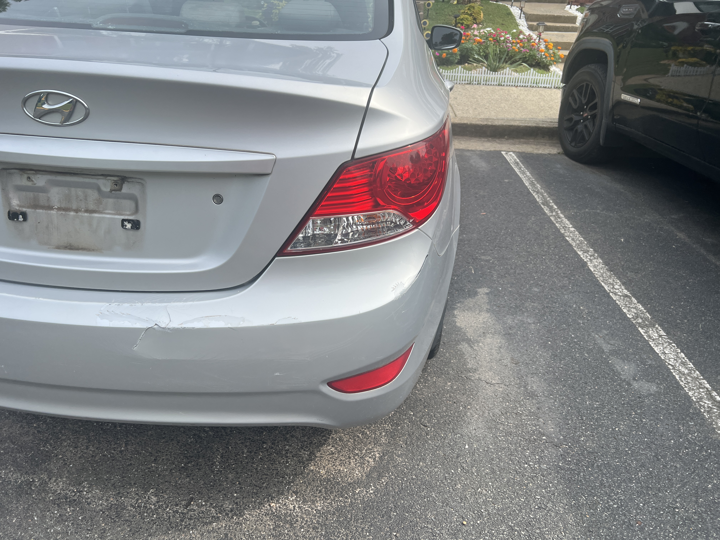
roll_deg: -2.4
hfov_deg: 67.3
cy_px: 270
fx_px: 541
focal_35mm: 26
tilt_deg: -25.2
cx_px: 360
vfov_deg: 53.1
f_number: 1.5
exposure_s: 1/2404
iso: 50
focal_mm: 5.7
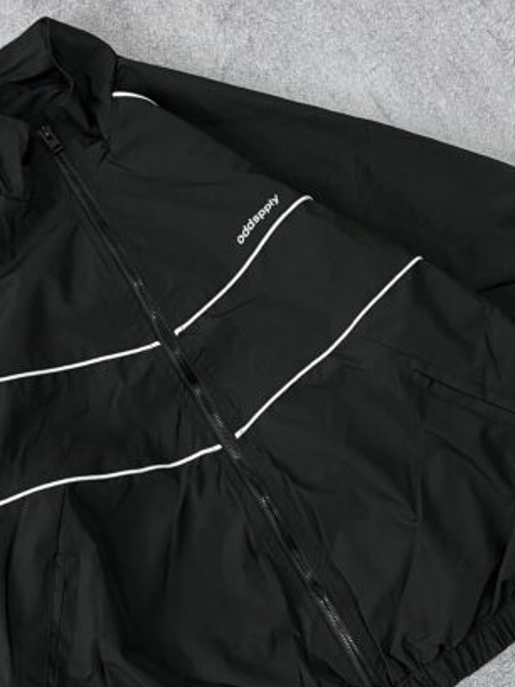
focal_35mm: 51
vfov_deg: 37.4
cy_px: 402
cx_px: 289
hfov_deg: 28.5
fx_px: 1012
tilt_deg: -79.5
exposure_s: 1/50
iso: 80
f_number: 1.5
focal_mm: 5.7
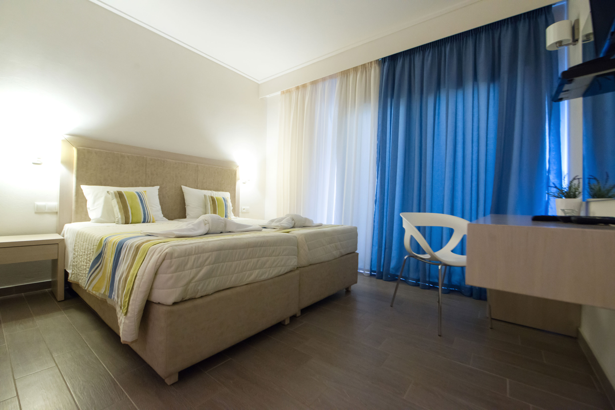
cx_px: 308
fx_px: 256
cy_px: 205
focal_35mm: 15
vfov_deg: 77.4
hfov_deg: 100.4
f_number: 6.3
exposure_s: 1/15
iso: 2500
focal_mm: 15
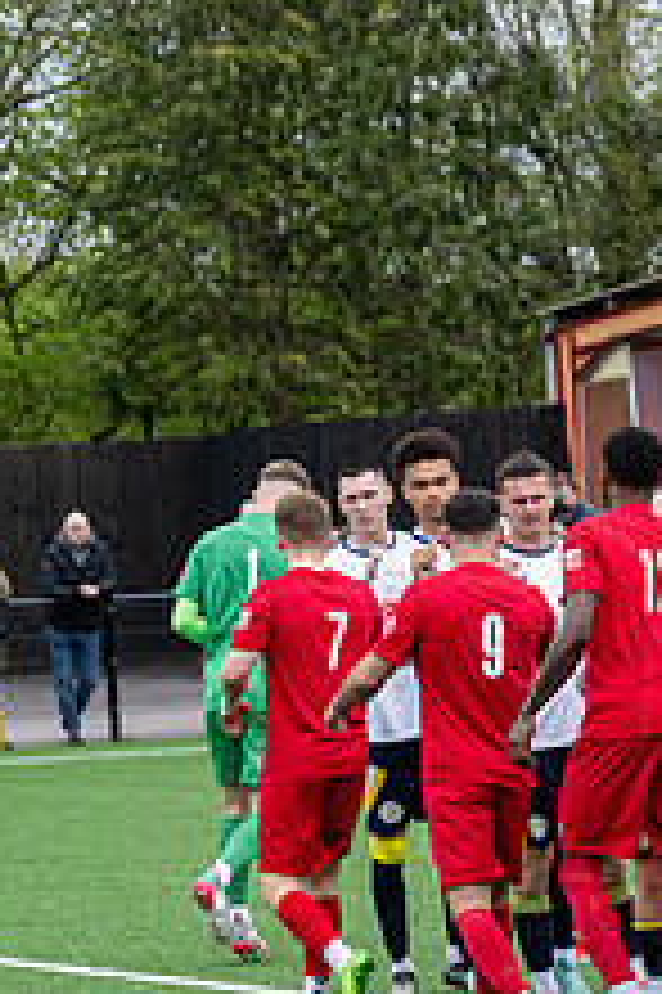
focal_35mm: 235
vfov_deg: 8.7
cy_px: 794
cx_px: 1127
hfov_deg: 5.8
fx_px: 6492
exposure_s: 1/1250
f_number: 5
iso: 500
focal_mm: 86
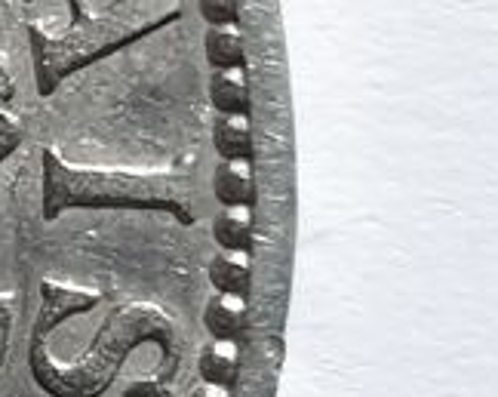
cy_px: 191
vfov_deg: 9.8
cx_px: -855
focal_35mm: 157
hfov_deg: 10.0
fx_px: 2310
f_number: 2.4
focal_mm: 4.3
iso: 400
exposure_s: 1/60
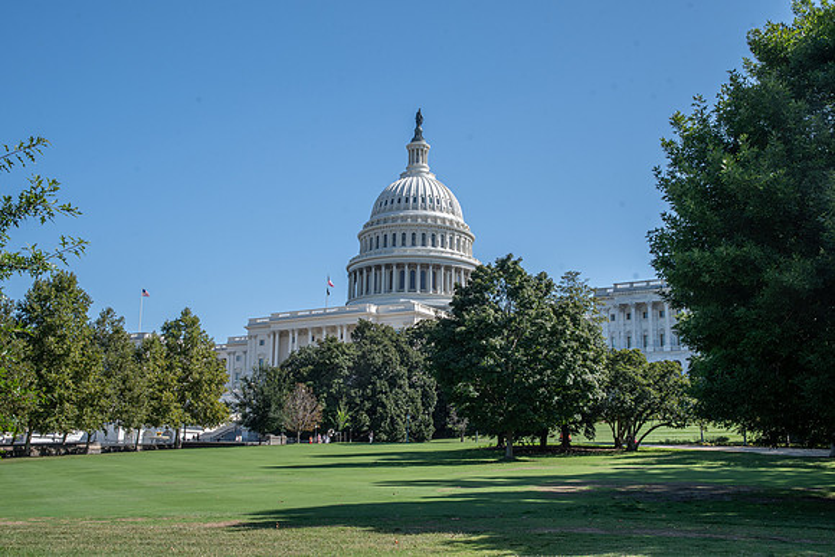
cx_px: 418
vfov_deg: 33.0
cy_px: 278
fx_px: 940
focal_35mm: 40
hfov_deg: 47.9
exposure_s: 1/125
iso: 100
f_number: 14
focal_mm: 27
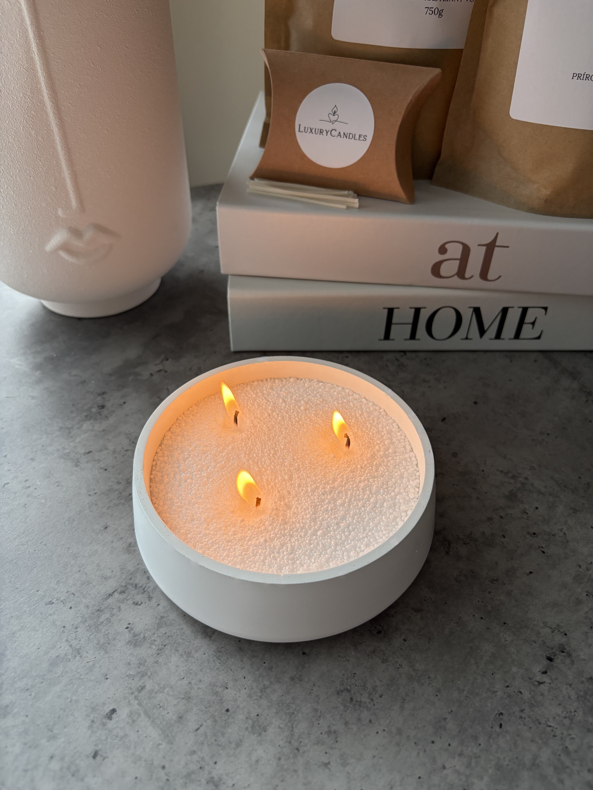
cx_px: 296
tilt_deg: -43.2
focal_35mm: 26
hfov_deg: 53.1
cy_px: 395
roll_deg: -1.1
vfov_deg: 67.3
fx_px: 594
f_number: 1.6
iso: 80
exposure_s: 1/215
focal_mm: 5.96
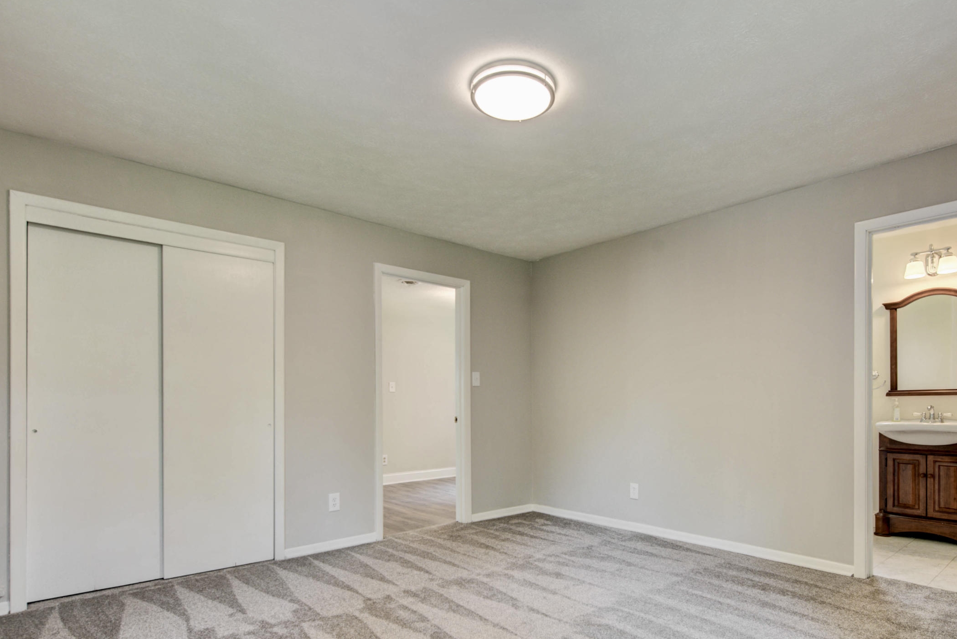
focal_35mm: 20
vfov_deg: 61.0
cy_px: 407
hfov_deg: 83.8
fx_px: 532
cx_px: 520
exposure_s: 1/6
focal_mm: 14
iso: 400
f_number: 8
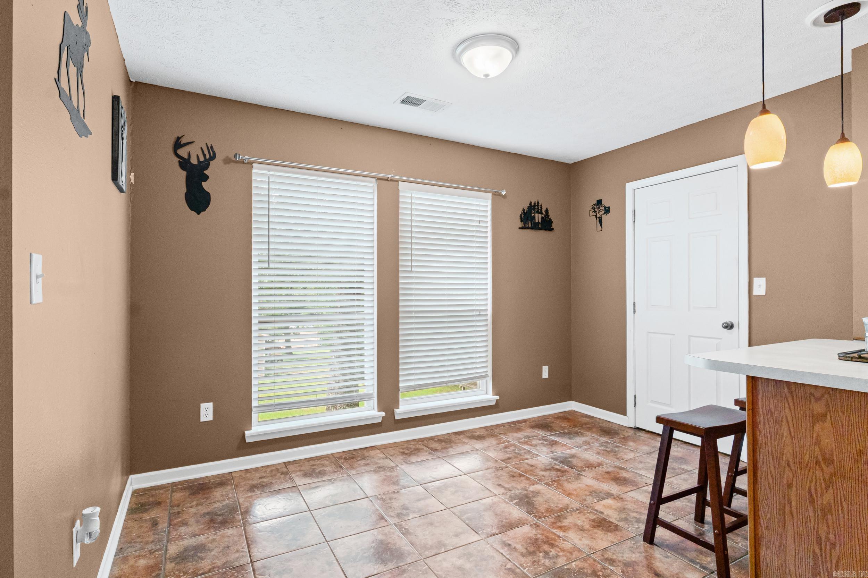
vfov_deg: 67.4
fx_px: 434
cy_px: 289
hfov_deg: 90.0
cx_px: 434
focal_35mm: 18
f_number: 9
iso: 250
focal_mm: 12
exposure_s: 1/10
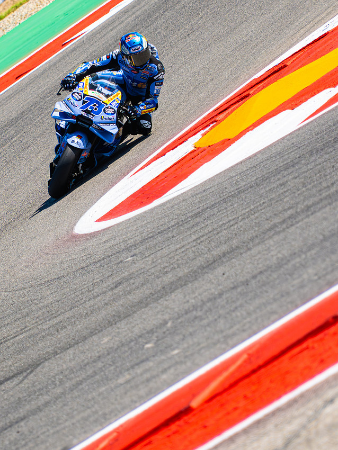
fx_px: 5659
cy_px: 157
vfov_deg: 4.6
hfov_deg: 3.4
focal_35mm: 435
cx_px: 68
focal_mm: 200
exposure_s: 1/4000
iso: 800
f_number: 5.6
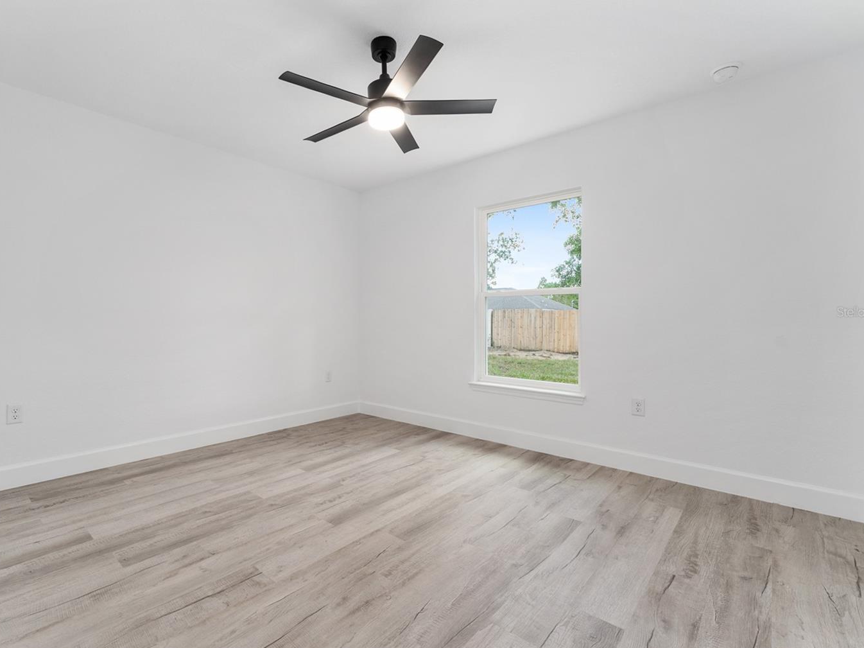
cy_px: 311
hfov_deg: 94.1
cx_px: 381
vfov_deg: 78.1
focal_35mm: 16
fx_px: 399
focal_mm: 14
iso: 320
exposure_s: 1/10
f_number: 7.1
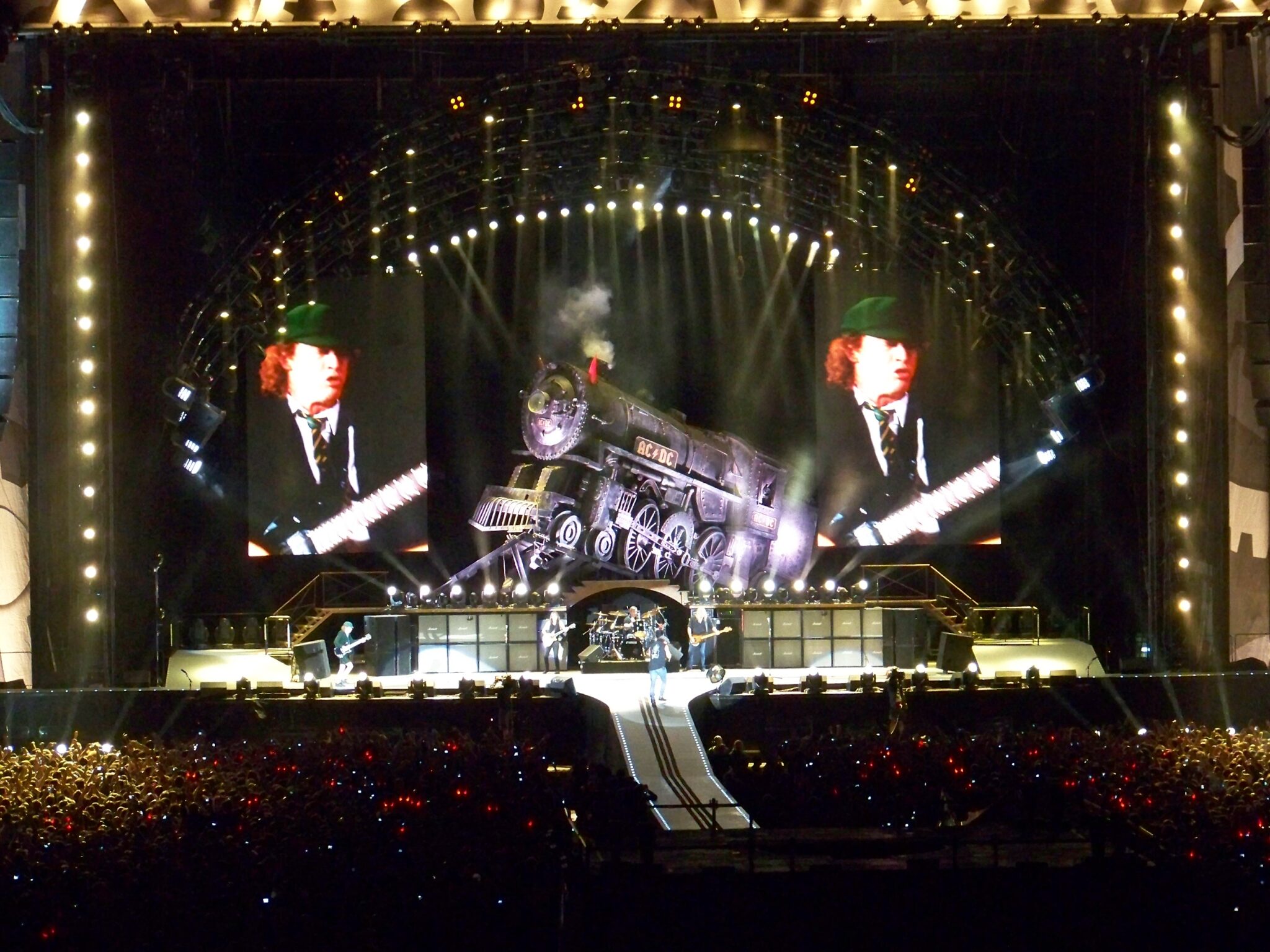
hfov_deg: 14.2
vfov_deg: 10.7
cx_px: 635
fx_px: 5100
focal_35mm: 139
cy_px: 476
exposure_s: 1/40
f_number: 3.2
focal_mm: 22.2
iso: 800
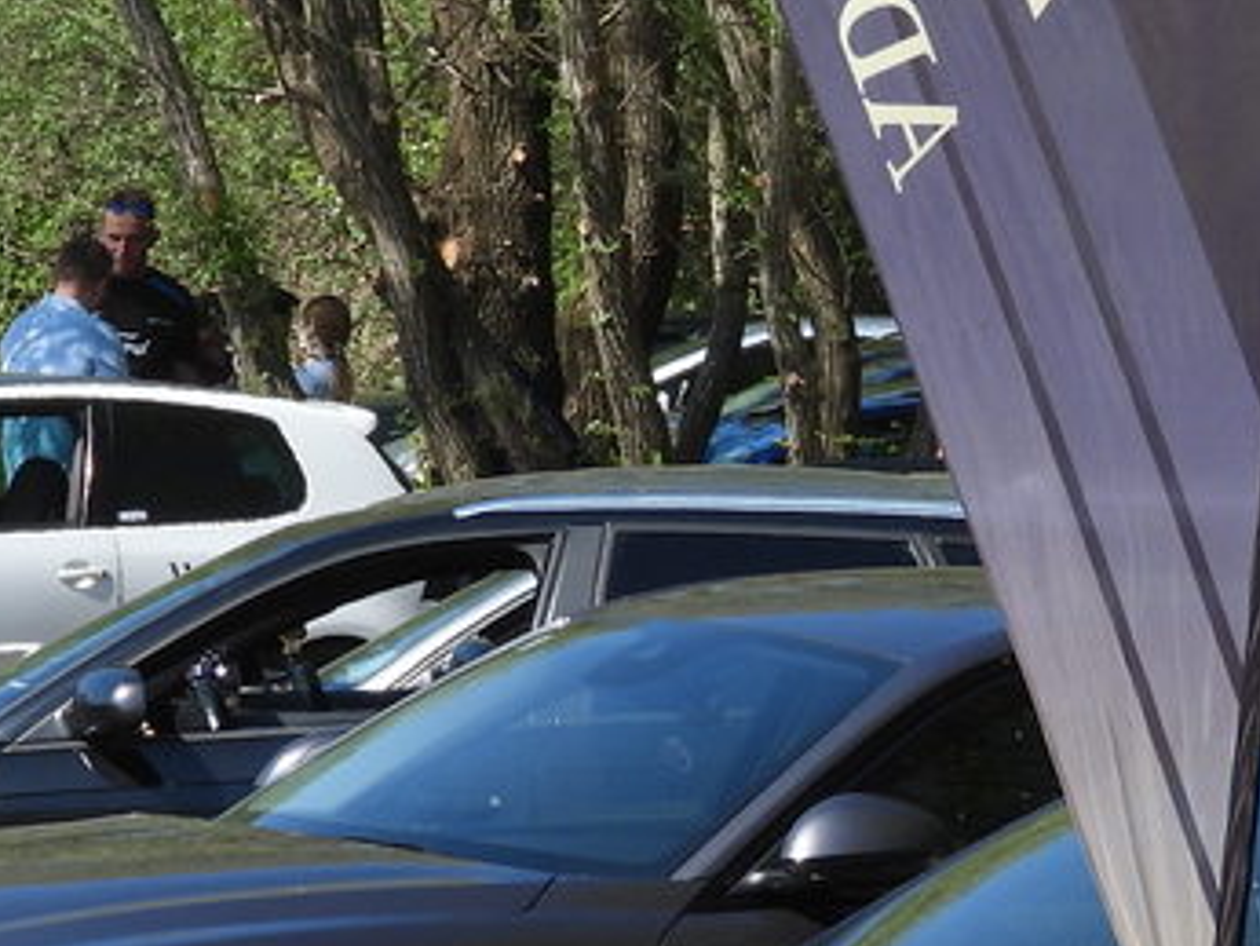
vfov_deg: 3.0
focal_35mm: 504
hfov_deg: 3.9
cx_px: 1417
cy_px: 588
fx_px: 18352
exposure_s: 1/640
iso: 100
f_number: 4
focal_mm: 26.1
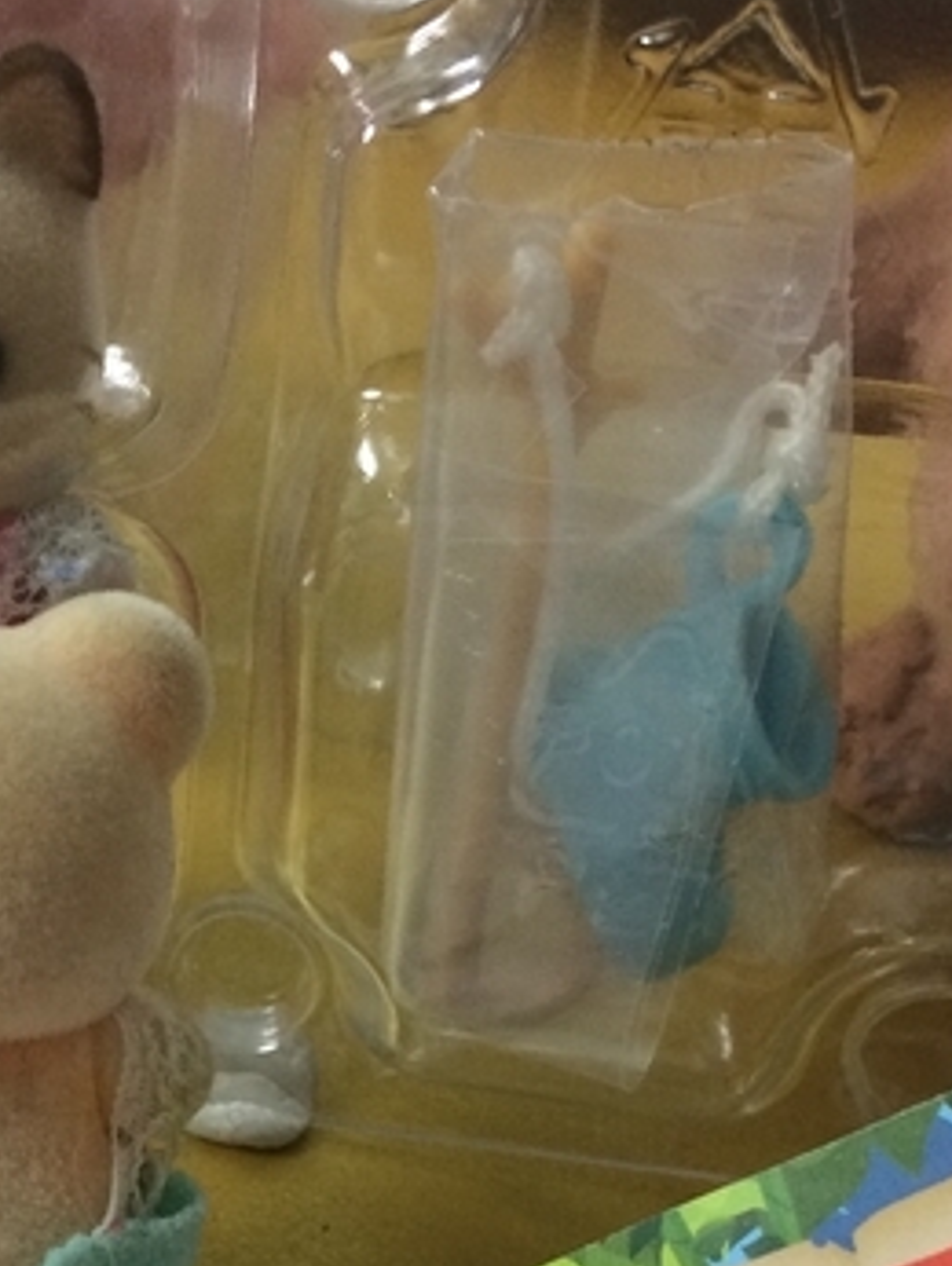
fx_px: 2454
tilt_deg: -48.1
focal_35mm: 67
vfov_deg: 28.0
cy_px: 1098
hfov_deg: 21.4
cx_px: 62
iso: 160
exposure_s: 1/33
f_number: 2.2
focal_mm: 4.15
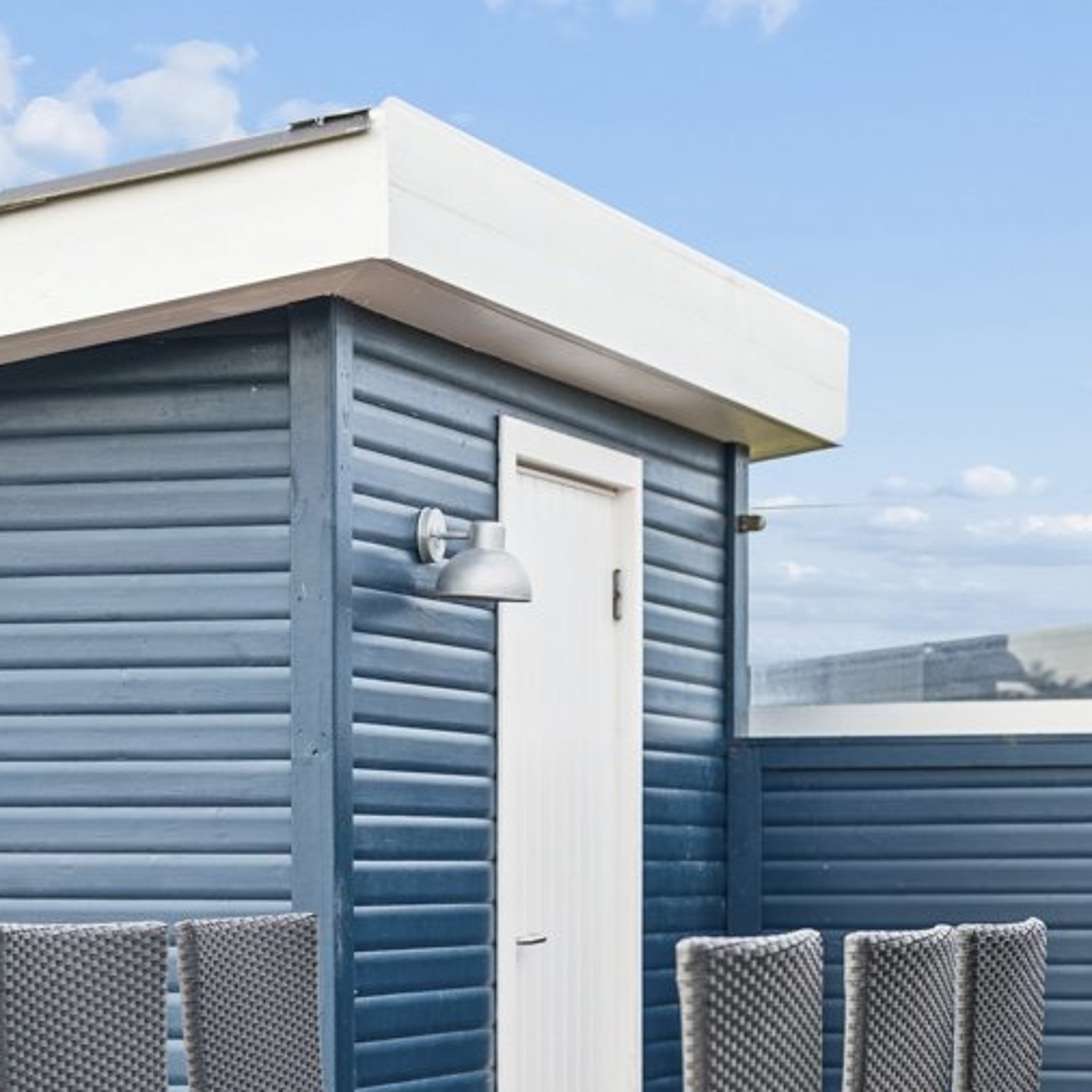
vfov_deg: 14.5
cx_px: 371
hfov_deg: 14.6
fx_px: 4247
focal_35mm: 119
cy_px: 963
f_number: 4.5
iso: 160
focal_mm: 59
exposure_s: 1/320
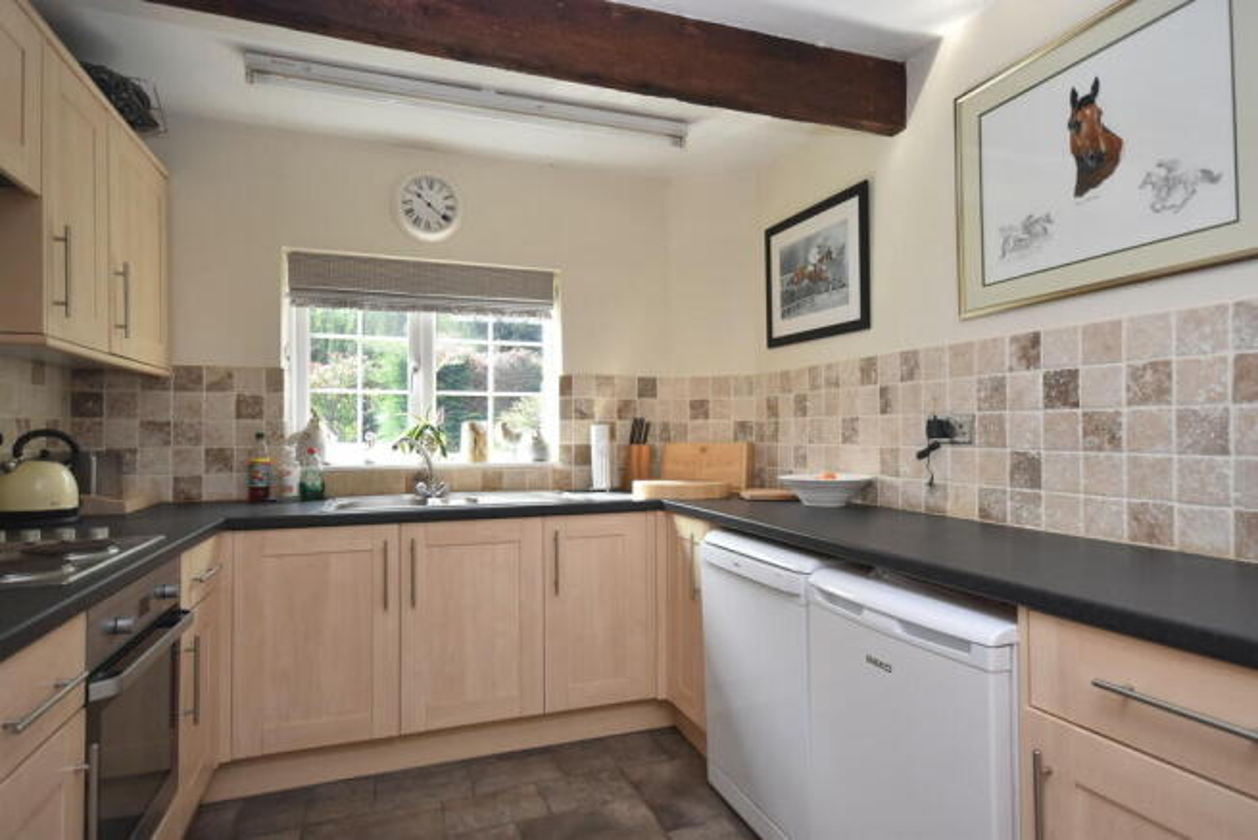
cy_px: 420
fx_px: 682
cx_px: 629
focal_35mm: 20
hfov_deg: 85.4
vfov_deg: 63.2
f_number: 5
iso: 500
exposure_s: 1/200
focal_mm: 13
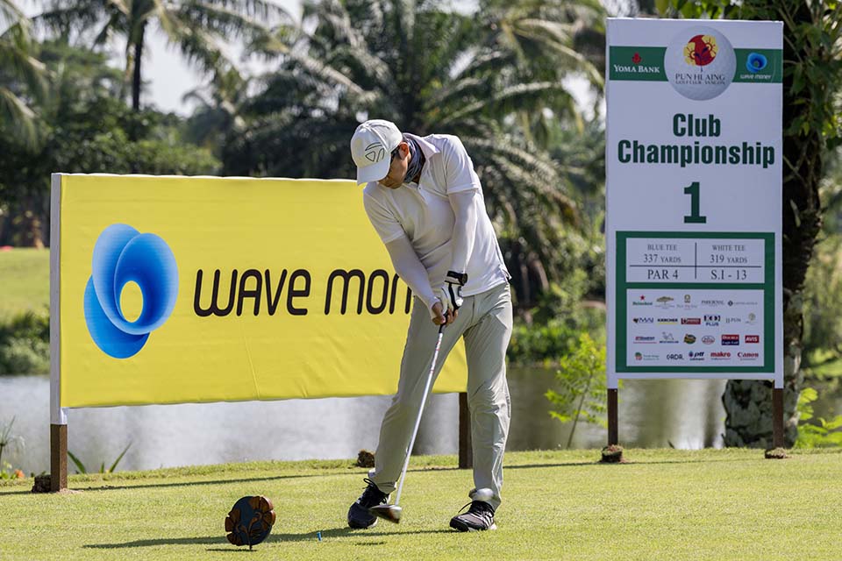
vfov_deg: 9.1
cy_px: 280
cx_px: 421
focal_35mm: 150
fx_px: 3508
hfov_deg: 13.7
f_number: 5.6
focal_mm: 150
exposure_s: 1/2000
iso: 720
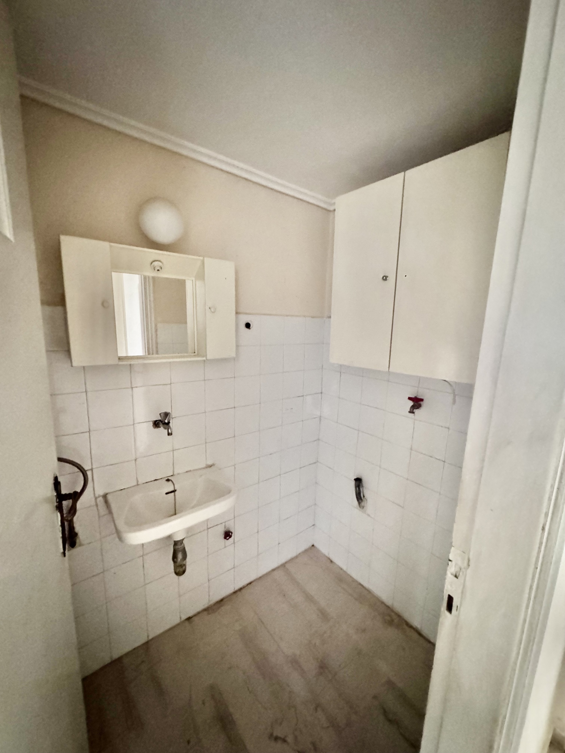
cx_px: 282
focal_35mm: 14
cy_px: 376
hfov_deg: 85.7
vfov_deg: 102.1
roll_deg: -1.4
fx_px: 305
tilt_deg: -10.8
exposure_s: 1/36
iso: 1600
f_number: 2.2
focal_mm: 2.22
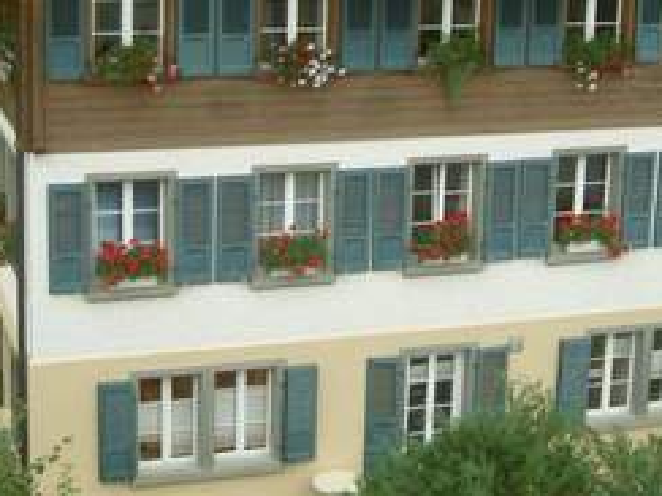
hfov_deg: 24.4
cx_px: 315
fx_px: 1530
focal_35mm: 80
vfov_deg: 18.3
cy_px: 140
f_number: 2.8
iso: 50
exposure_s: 1/20
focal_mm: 8
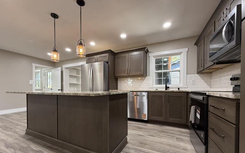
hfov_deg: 101.4
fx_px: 100
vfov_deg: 74.2
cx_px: 122
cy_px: 90
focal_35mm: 15
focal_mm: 2.22
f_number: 2.2
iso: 400
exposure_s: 1/120
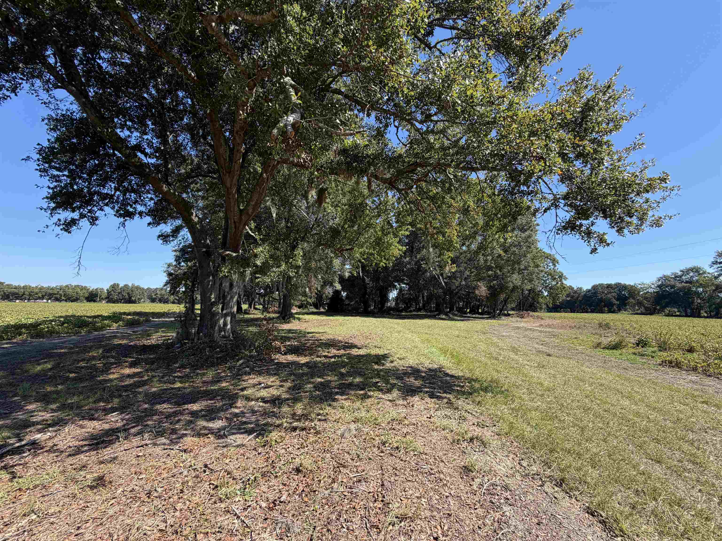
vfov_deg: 85.7
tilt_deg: +7.1
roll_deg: -0.9
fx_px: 292
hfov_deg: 102.1
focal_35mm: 14
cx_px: 361
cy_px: 270
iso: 40
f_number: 2.2
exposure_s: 1/590
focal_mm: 2.22
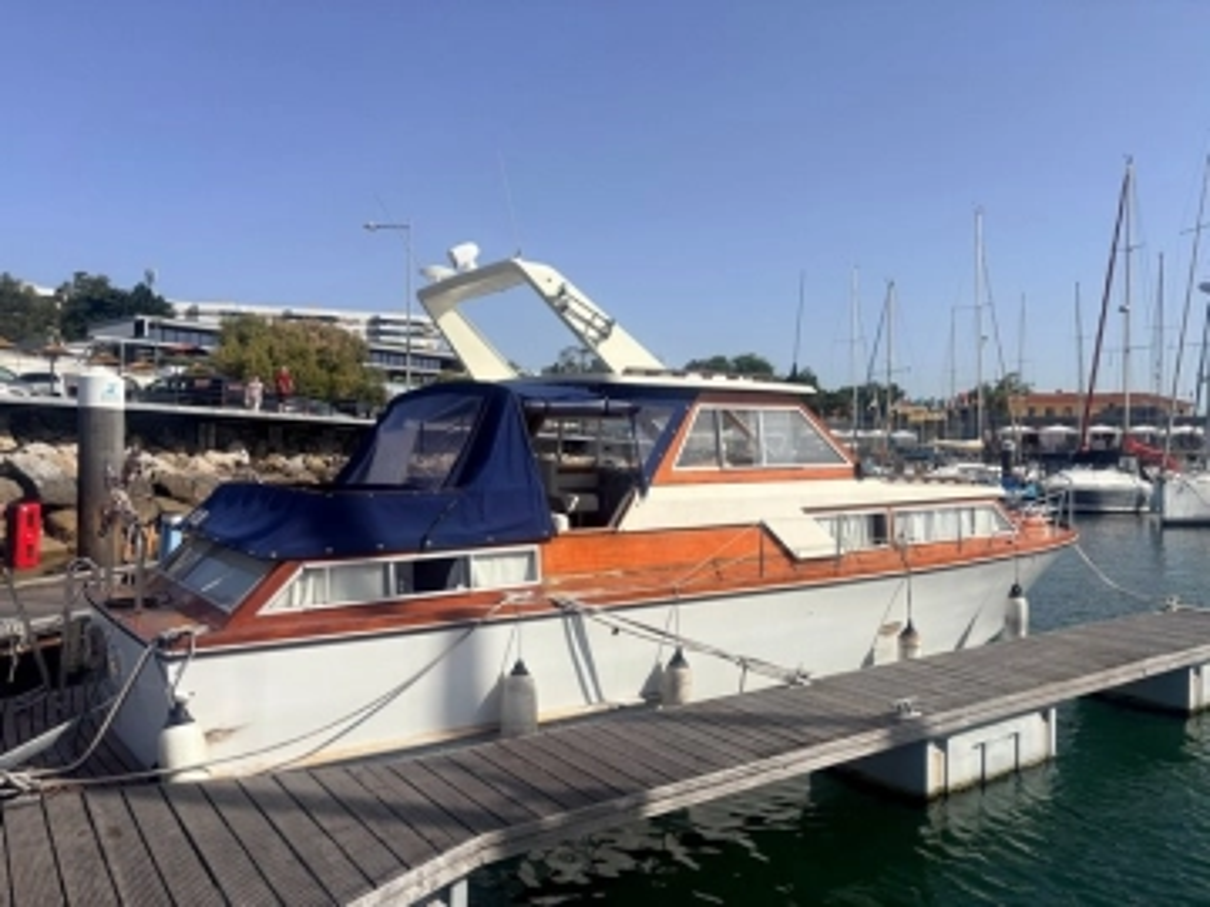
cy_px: 454
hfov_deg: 67.3
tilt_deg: +0.0
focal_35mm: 26
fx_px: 909
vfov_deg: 53.1
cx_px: 605
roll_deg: +0.4
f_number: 1.6
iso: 50
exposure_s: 1/5348
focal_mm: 5.96
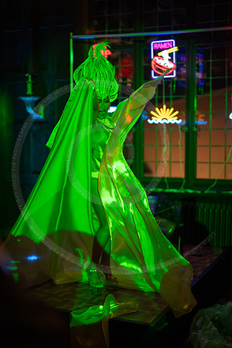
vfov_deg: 39.6
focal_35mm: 50
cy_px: 174
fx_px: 483
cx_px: 116
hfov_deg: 27.0
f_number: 1.2
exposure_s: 1/400
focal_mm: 50
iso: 800
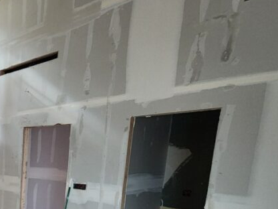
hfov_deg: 41.1
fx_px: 257
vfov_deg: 40.0
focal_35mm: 32
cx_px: -49
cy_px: 198
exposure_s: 1/60
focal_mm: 2.2
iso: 400
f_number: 2.2
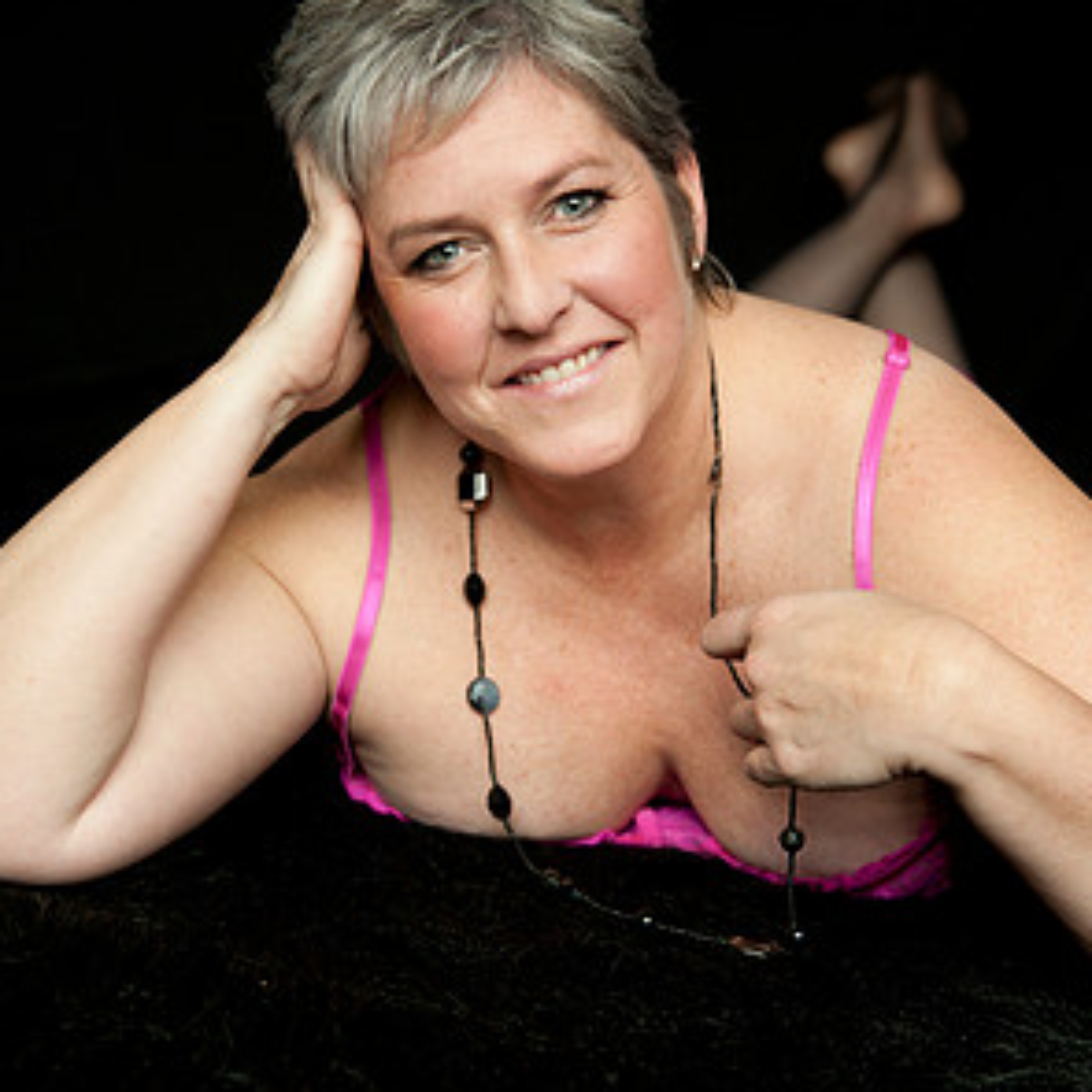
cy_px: 511
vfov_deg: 30.0
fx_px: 2034
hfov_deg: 30.0
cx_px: 550
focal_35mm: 57
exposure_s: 1/60
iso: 1000
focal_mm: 44
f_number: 4
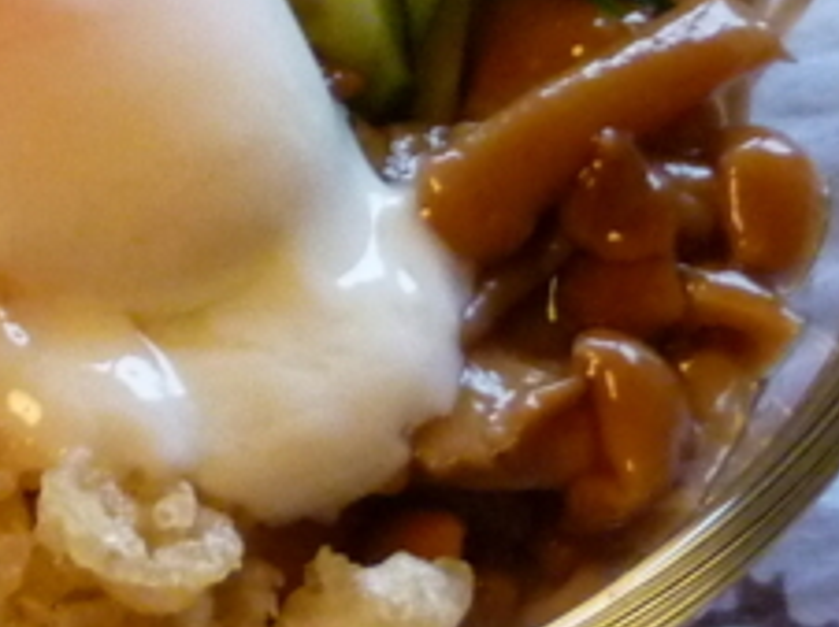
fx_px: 4721
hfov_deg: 10.0
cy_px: -293
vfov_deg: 7.5
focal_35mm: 195
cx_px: -238
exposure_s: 1/25
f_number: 3
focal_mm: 6.4
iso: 400
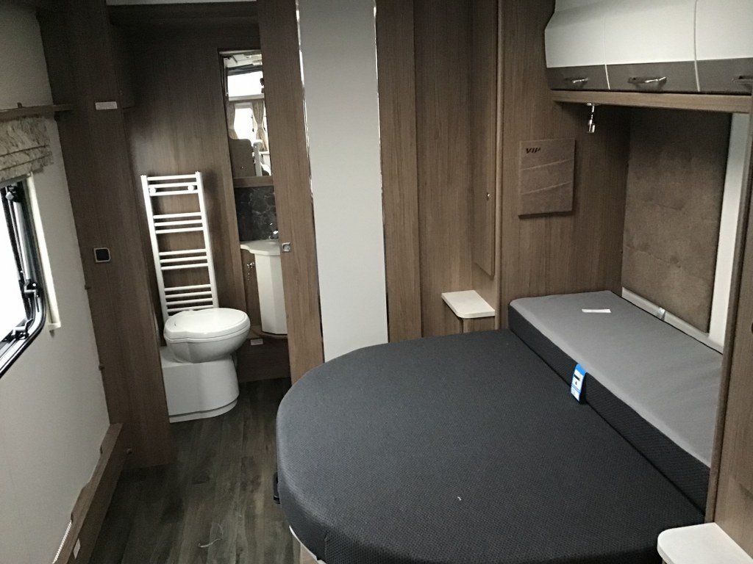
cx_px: 376
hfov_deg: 58.4
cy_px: 282
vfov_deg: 45.4
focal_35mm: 31
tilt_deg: -18.5
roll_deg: +3.2
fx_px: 674
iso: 400
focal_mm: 3.3
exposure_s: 1/17
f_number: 2.4
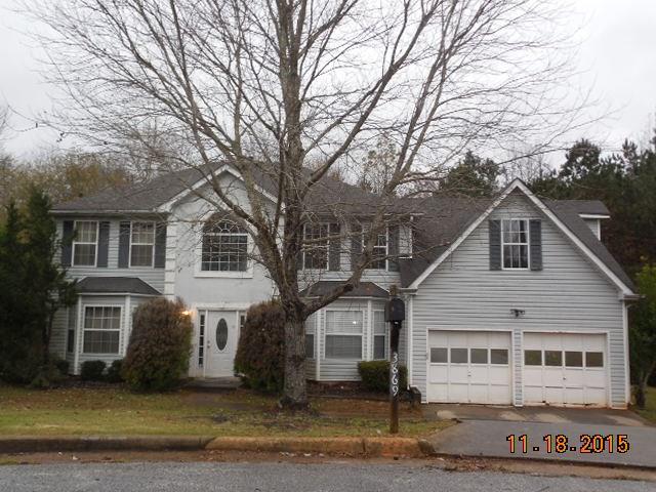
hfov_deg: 58.4
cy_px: 246
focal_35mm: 31
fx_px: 587
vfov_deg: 45.4
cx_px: 328
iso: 125
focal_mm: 5.6
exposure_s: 1/30
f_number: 3.6
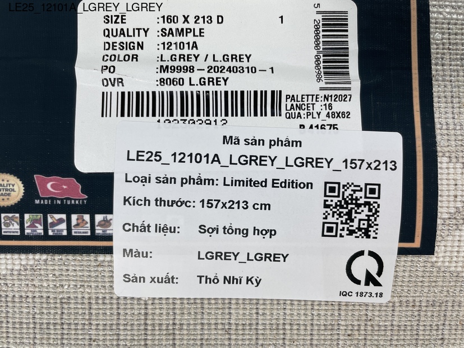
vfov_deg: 53.1
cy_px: 174
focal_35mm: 26
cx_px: 232
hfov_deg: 67.3
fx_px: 348
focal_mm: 4.2
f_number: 1.6
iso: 32
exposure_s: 1/143
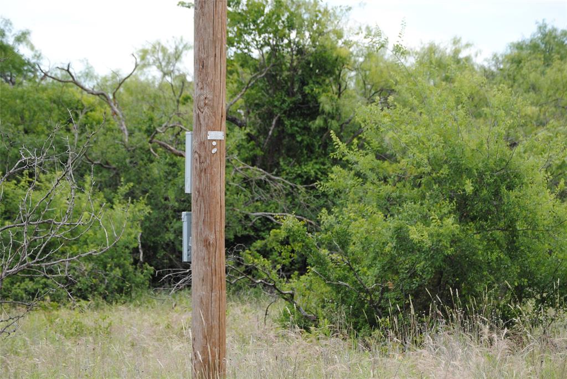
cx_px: 284
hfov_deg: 17.0
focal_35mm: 120
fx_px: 1892
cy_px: 190
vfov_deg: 11.4
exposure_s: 1/200
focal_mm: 80
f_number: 7.1
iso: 100
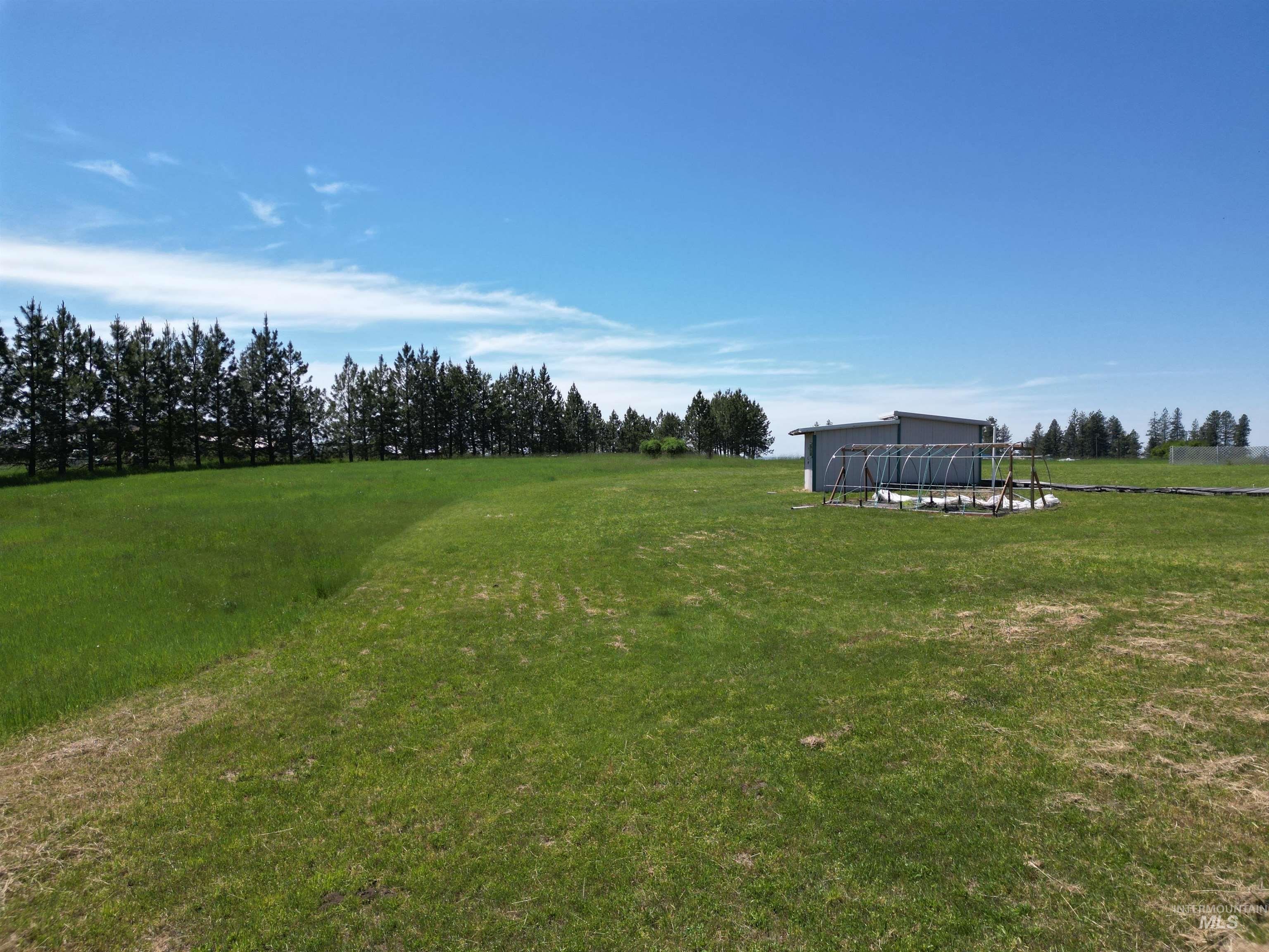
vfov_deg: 56.8
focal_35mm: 24
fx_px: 880
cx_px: 634
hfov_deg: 71.6
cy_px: 476
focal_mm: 6.72
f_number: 1.7
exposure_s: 1/3000
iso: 110
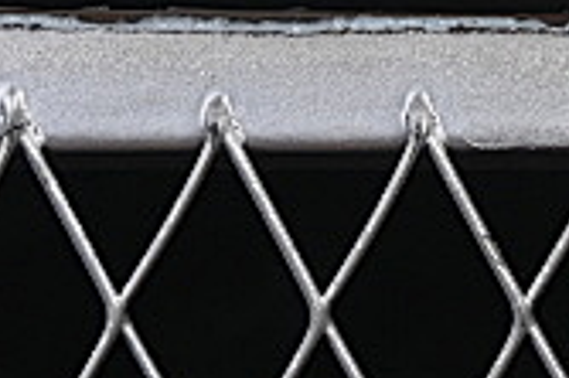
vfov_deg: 2.8
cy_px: -749
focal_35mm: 486
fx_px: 7674
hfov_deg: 4.2
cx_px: 1213
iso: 160
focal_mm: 50
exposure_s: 1/80
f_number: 8
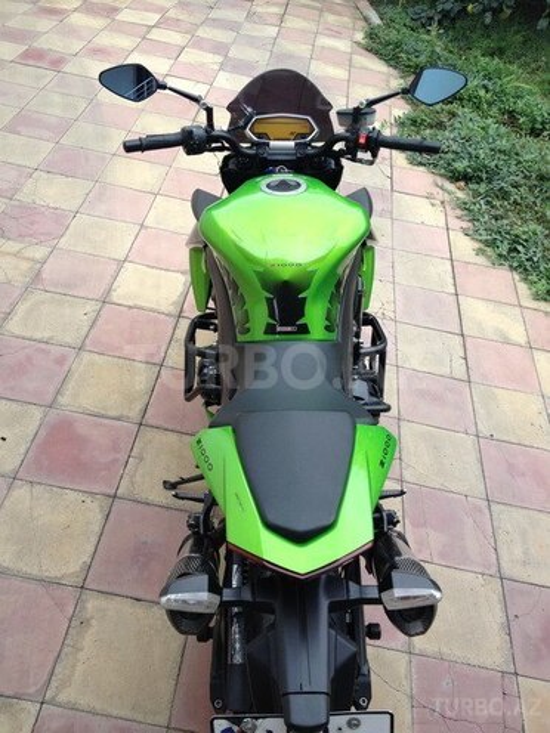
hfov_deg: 40.7
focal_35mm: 35
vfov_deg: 52.6
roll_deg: -13.3
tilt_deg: -44.8
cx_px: 275
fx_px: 741
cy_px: 366
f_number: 2.4
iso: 50
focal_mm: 4.28
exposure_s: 1/202
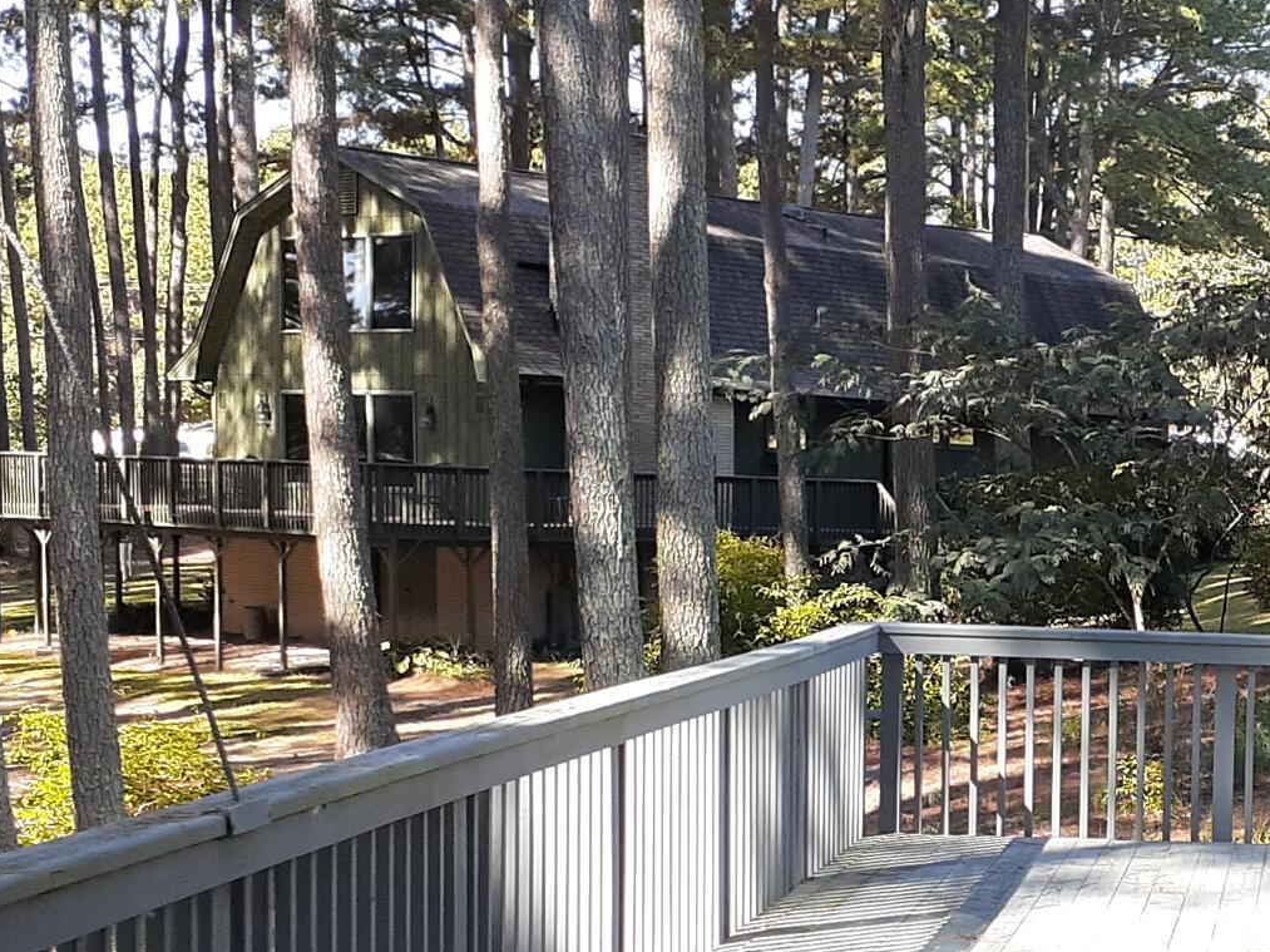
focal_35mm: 80
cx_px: 1296
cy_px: 790
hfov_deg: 23.3
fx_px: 2934
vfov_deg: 18.2
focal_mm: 3.6
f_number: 1.9
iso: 40
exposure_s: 1/199
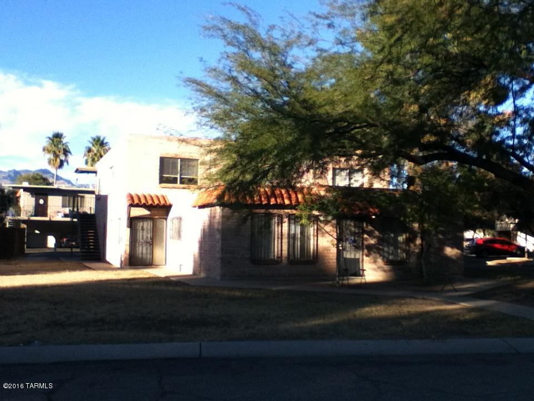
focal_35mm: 32
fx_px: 494
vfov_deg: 44.2
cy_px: 200
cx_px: 267
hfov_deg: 56.8
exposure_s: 1/624
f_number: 2.4
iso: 80
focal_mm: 3.85
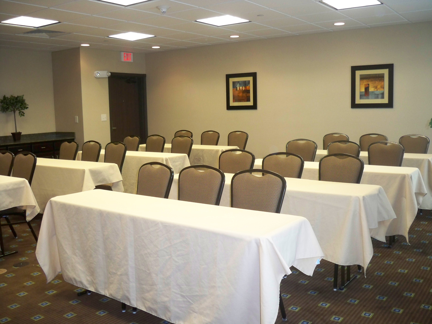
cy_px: 162
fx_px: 437
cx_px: 216
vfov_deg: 40.7
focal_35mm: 35
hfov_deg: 52.6
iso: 250
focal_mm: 6.3
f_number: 3.1
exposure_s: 1/60
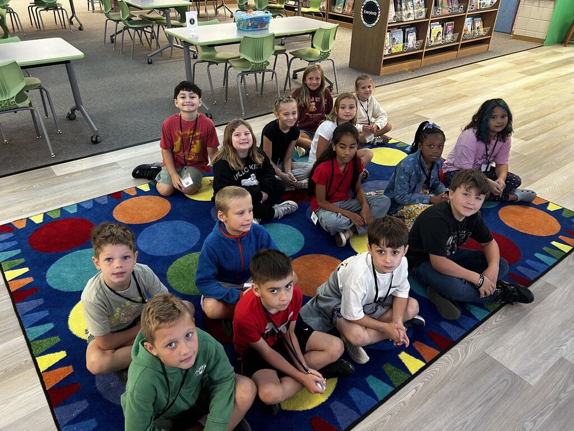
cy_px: 216
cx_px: 287
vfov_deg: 53.1
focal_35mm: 26
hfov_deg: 67.3
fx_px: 431
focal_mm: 5.7
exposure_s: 1/60
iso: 250
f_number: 1.5
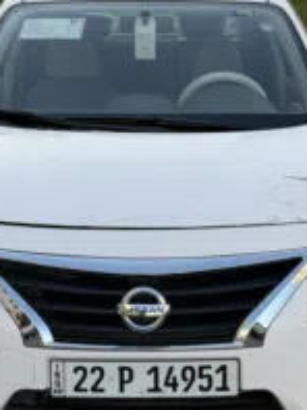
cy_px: 166
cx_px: 133
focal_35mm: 97
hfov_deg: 15.2
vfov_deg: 20.2
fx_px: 1150
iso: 64
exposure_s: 1/1264
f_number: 1.78
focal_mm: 6.76
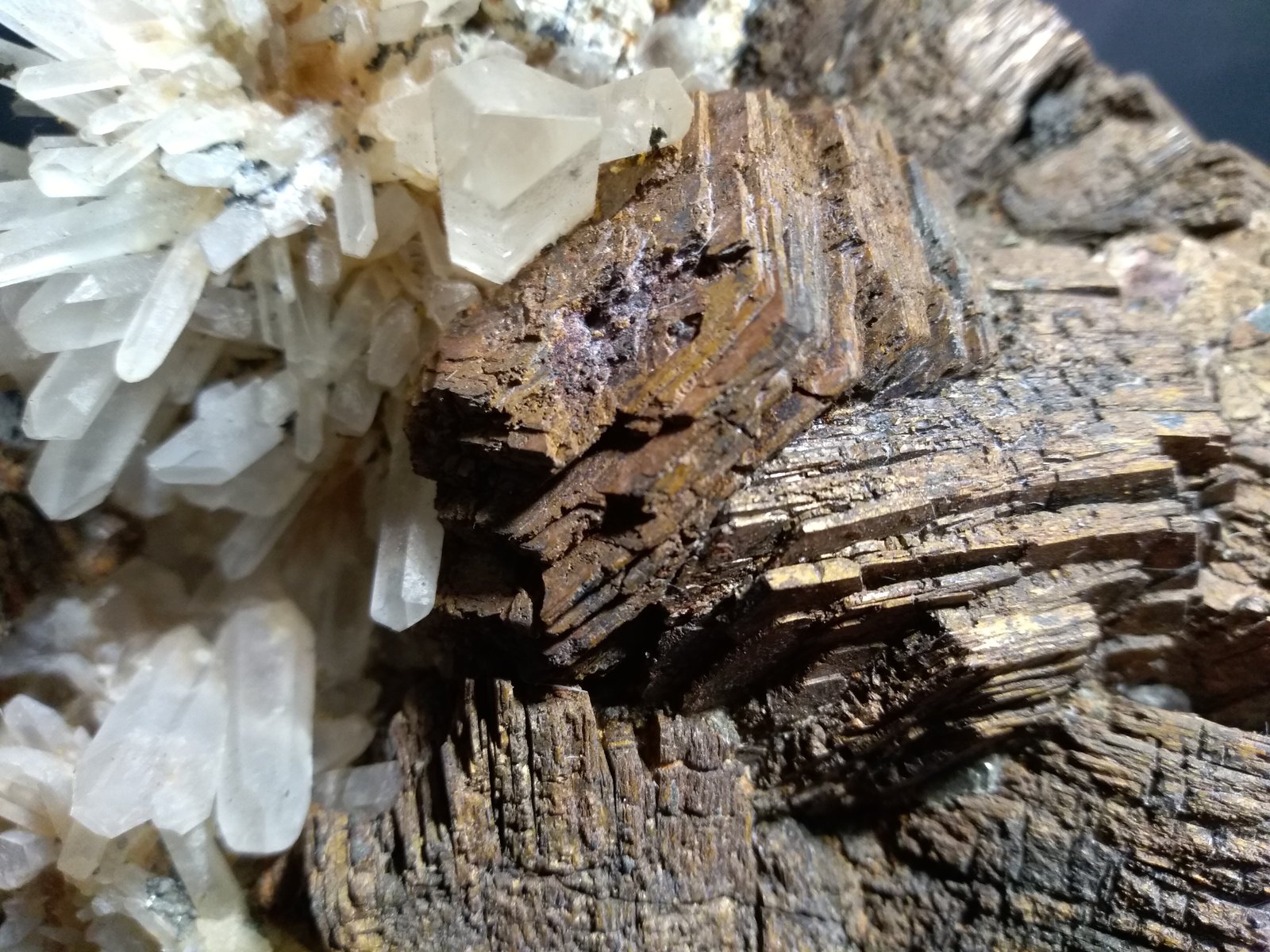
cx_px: 635
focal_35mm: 26
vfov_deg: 53.1
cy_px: 476
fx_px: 954
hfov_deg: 67.3
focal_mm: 3.54
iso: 391
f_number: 2
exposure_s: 1/30
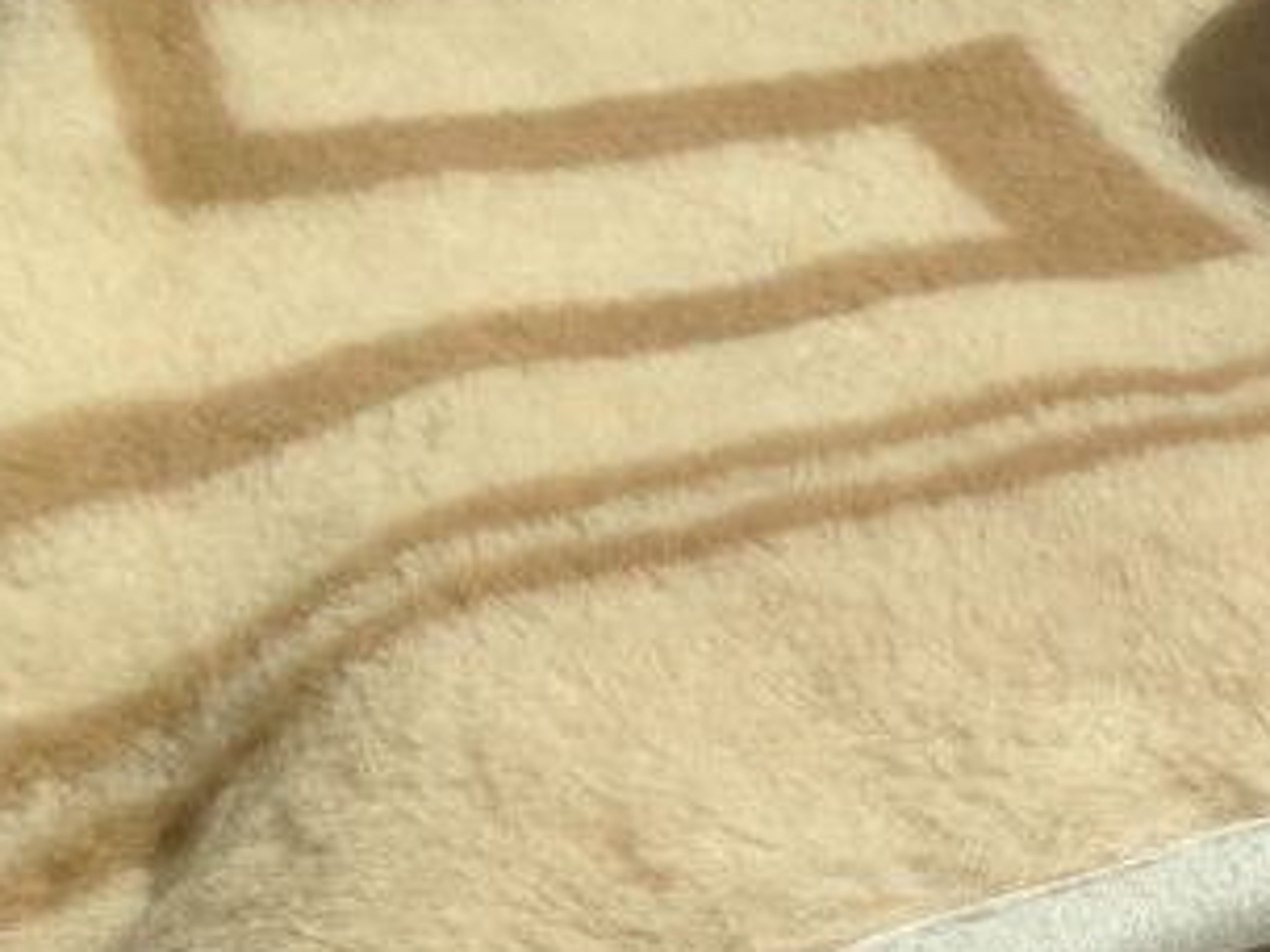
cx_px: 1368
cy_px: 848
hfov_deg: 23.9
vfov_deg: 18.8
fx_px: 2825
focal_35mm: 77
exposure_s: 1/2169
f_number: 2.4
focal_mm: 4.13
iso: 50
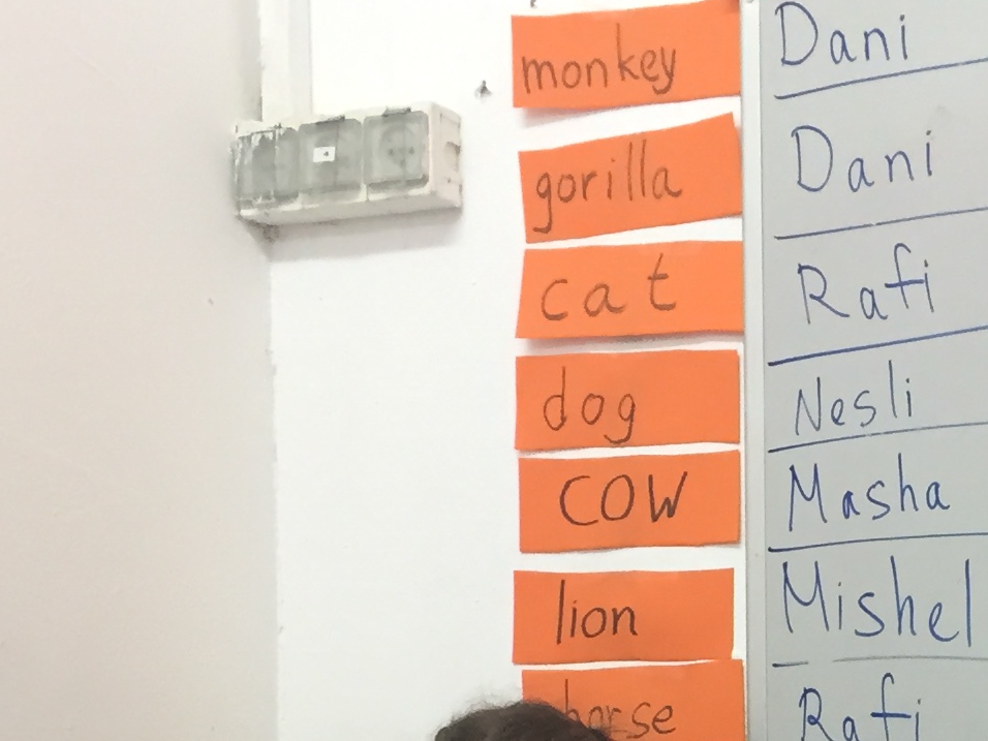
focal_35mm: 99
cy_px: 1105
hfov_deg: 18.2
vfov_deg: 14.0
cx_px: 1366
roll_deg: -1.4
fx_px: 2826
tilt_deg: -3.8
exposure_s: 1/33
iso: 100
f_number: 2.2
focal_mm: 4.15
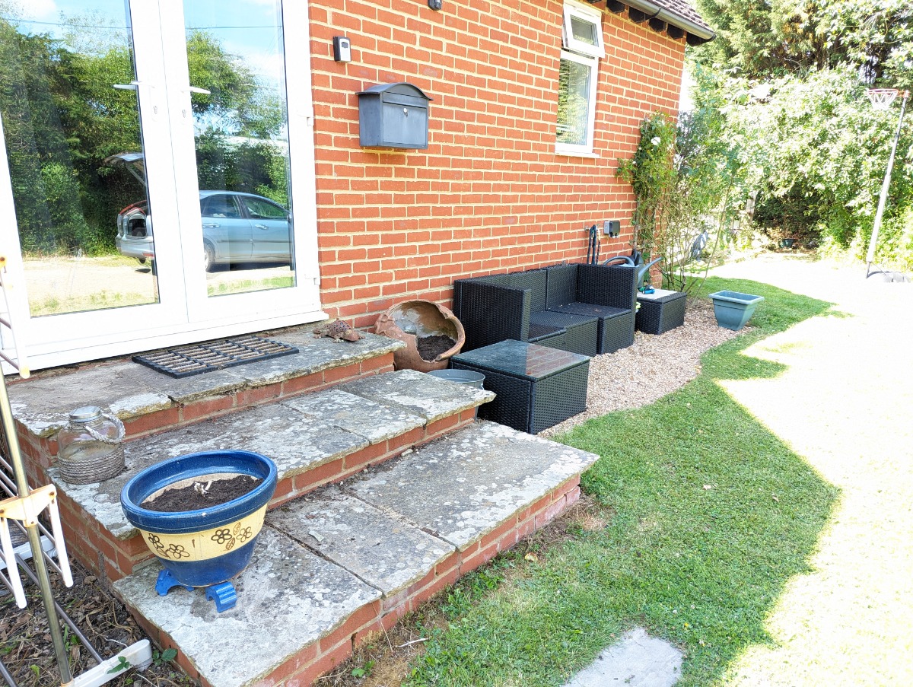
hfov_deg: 71.5
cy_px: 344
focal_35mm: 24
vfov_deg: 56.9
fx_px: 634
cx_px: 456
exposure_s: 1/90
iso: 58
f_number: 1.85
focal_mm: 6.81
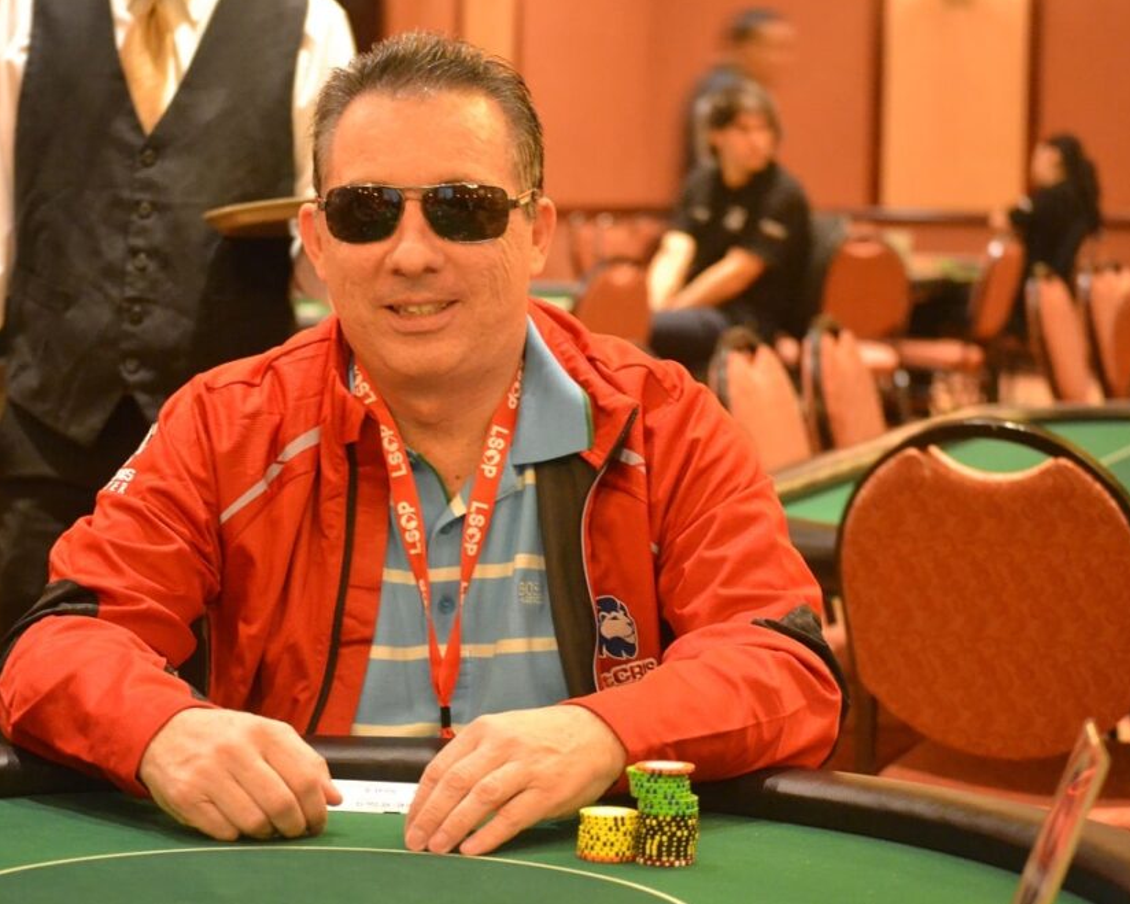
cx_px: 437
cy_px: 438
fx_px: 3511
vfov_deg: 14.7
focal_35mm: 105
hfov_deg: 18.3
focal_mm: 60
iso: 3200
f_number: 4.2
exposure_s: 1/13
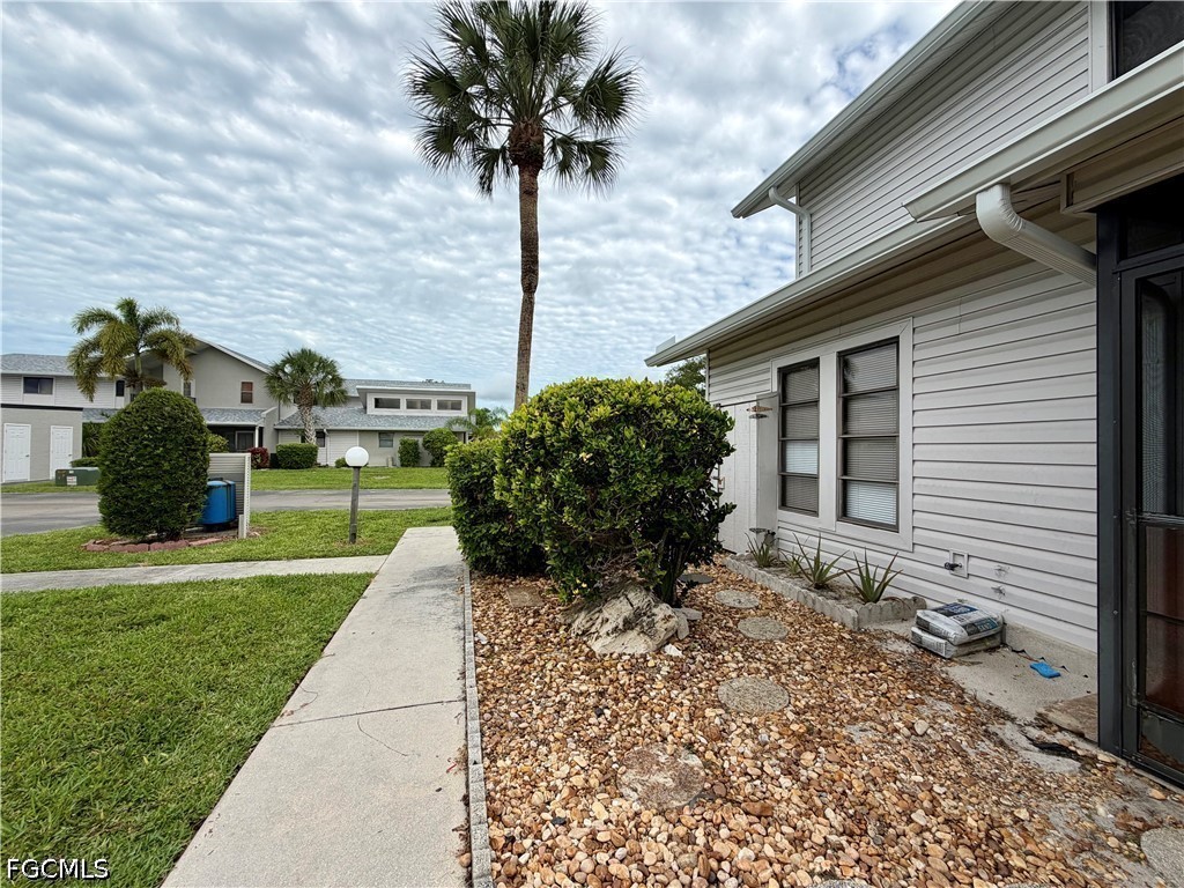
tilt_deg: +0.6
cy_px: 444
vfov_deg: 85.7
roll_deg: -0.3
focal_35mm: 14
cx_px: 592
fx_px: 479
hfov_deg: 102.1
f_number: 2.2
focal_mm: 2.22
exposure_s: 1/770
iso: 20
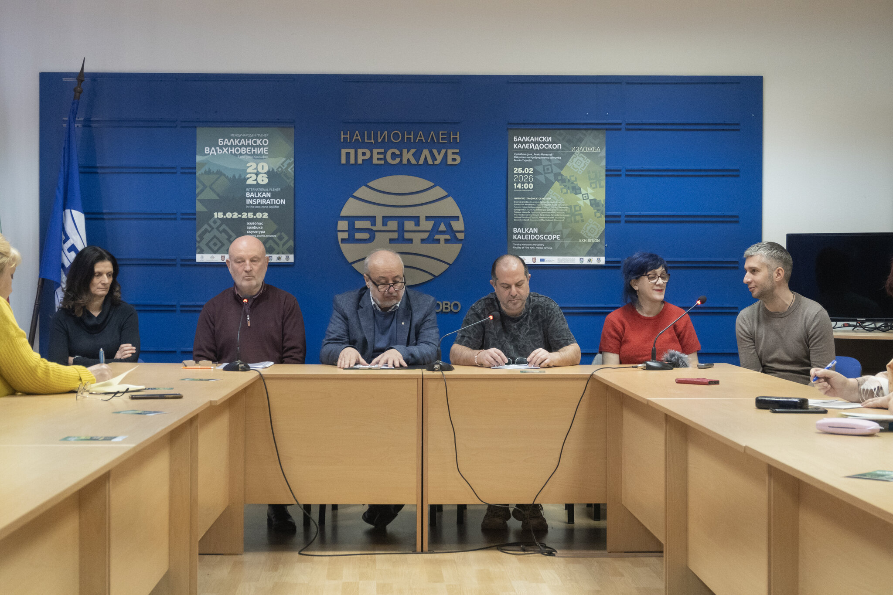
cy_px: 298
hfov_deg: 33.4
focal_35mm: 60
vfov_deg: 22.6
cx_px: 446
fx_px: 1488
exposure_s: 1/60
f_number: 5.6
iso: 3200
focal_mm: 40
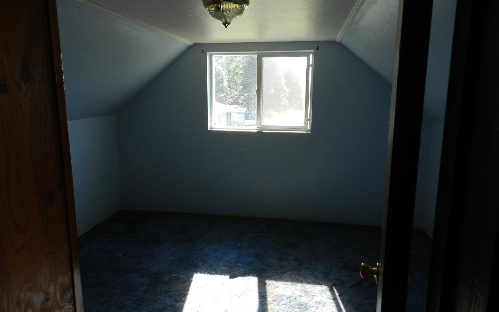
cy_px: 151
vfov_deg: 49.3
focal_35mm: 25
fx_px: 340
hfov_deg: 72.5
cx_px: 246
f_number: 3.4
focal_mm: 4
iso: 160
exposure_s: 1/125
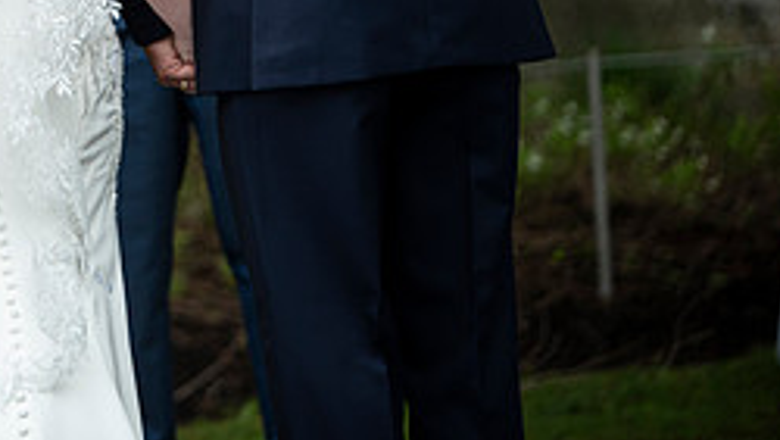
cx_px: -115
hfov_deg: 6.5
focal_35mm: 328
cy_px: -154
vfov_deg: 3.7
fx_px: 6788
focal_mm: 135
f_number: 2.8
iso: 320
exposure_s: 1/250
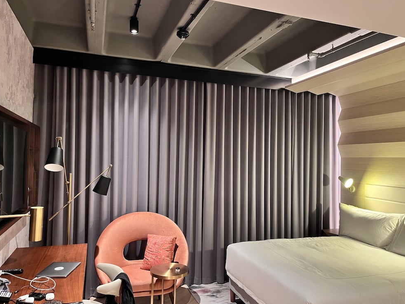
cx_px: 205
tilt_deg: +0.4
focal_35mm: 27
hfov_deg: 65.3
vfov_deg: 51.4
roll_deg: -1.0
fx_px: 316
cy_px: 155
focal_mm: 5.1
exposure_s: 1/50
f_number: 1.6
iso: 500
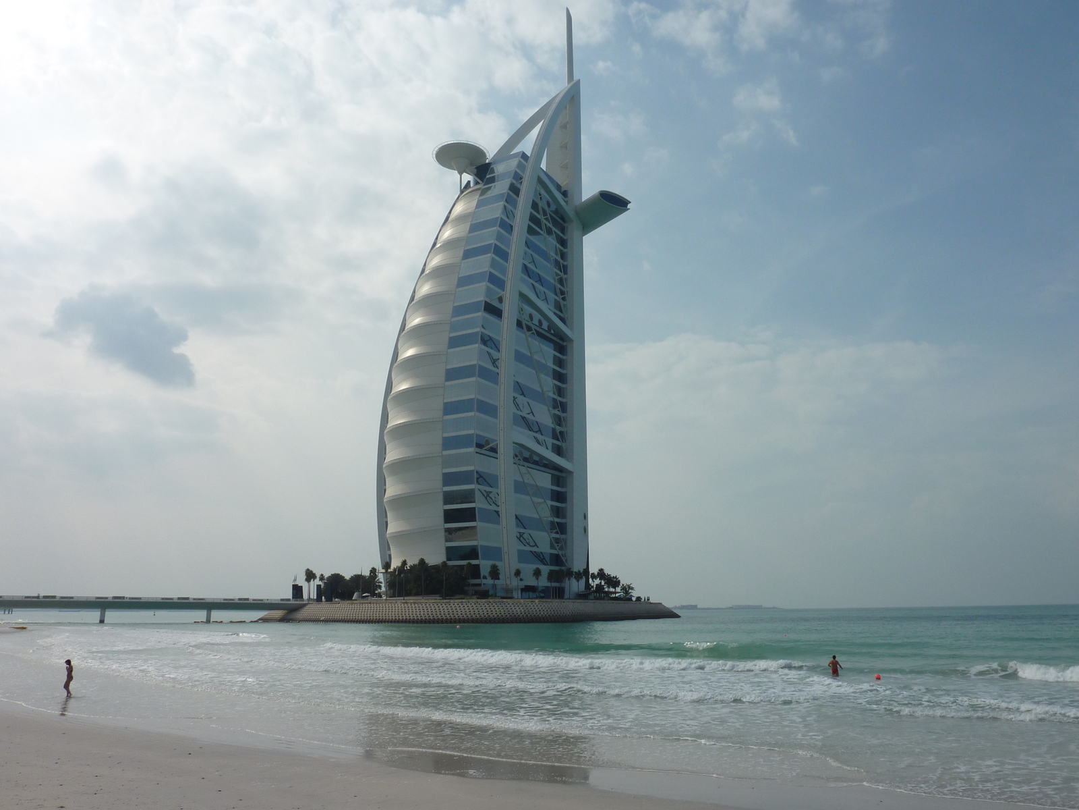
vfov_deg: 54.9
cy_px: 405
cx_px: 540
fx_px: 779
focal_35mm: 25
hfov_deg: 69.4
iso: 80
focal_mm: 4.1
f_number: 5.6
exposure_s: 1/800
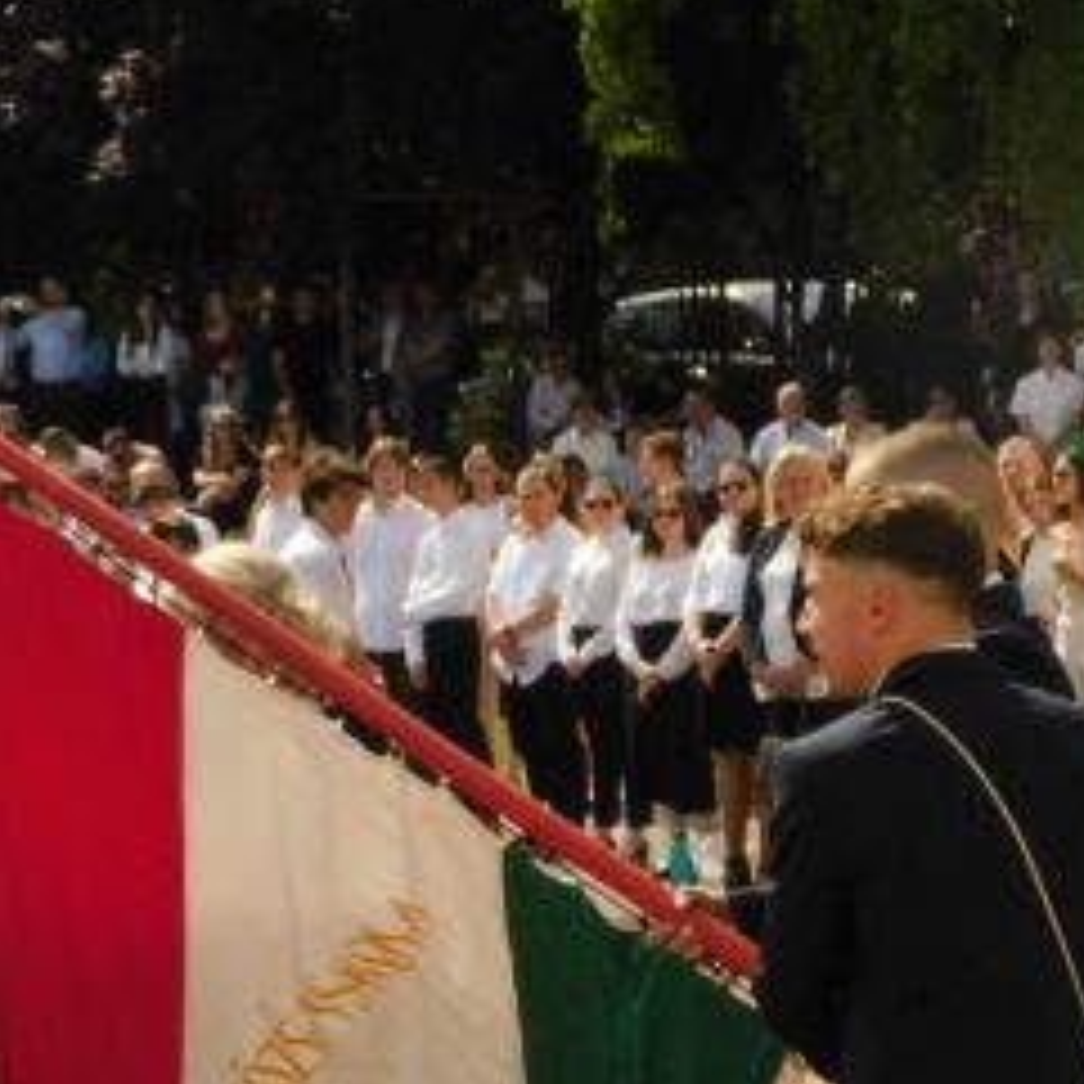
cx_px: 351
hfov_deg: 11.3
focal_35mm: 155
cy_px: 1053
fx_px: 5491
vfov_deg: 11.2
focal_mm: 11.7
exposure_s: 1/1250
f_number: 8.4
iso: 800
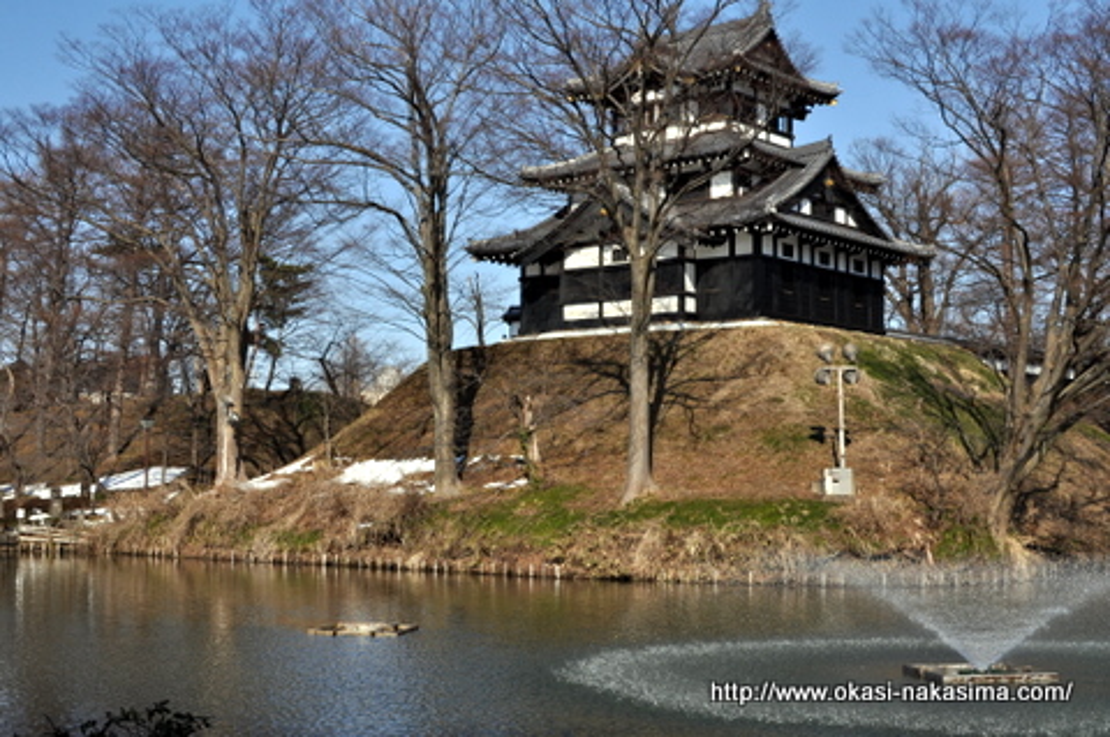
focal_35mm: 52
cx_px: 555
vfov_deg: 25.7
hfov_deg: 37.9
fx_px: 1617
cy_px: 368
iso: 200
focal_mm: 35
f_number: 11
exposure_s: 1/500
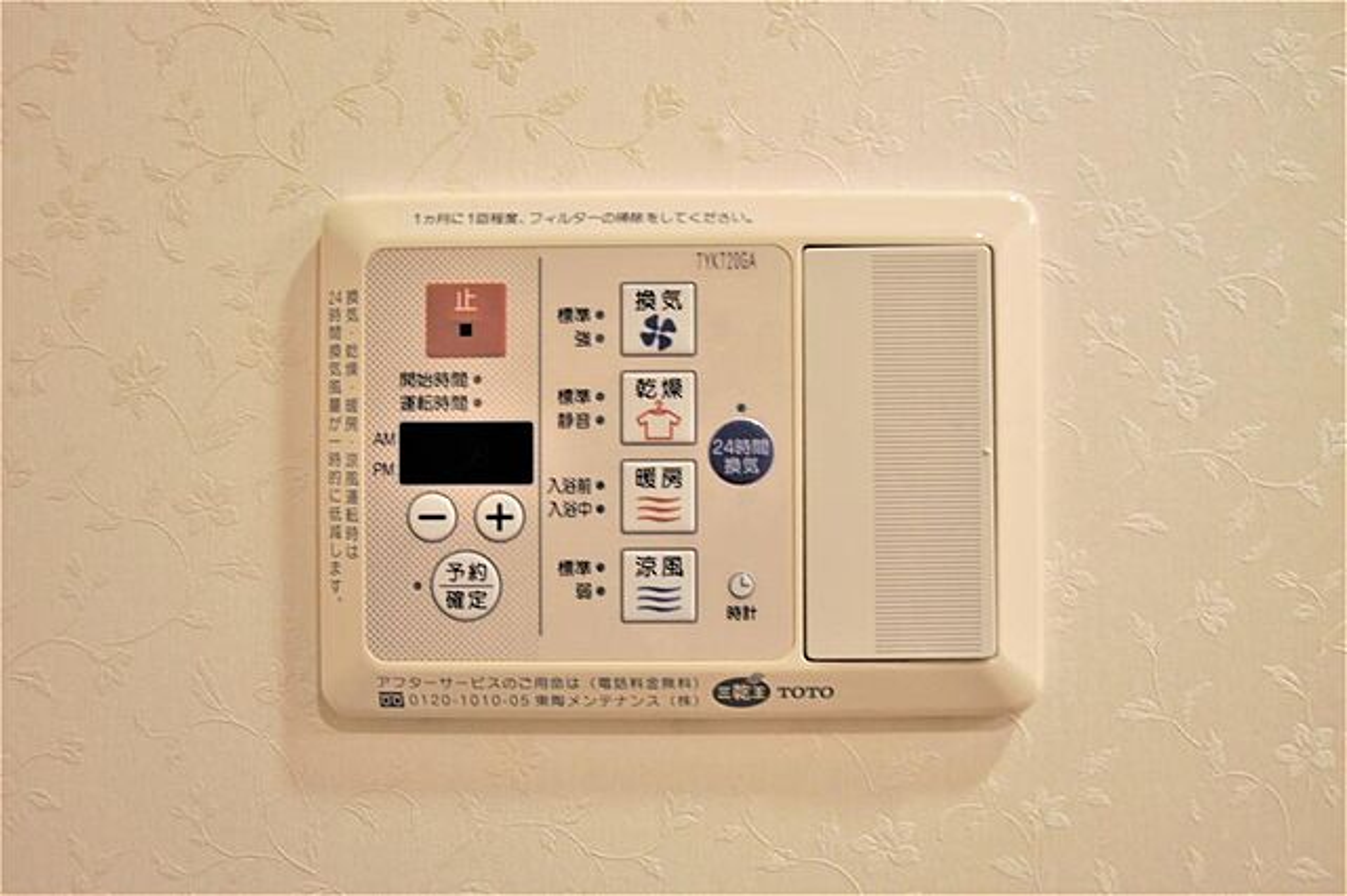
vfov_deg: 47.9
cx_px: 674
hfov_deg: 67.4
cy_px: 448
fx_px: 1010
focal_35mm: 27
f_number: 4.5
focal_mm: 18
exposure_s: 1/30
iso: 250
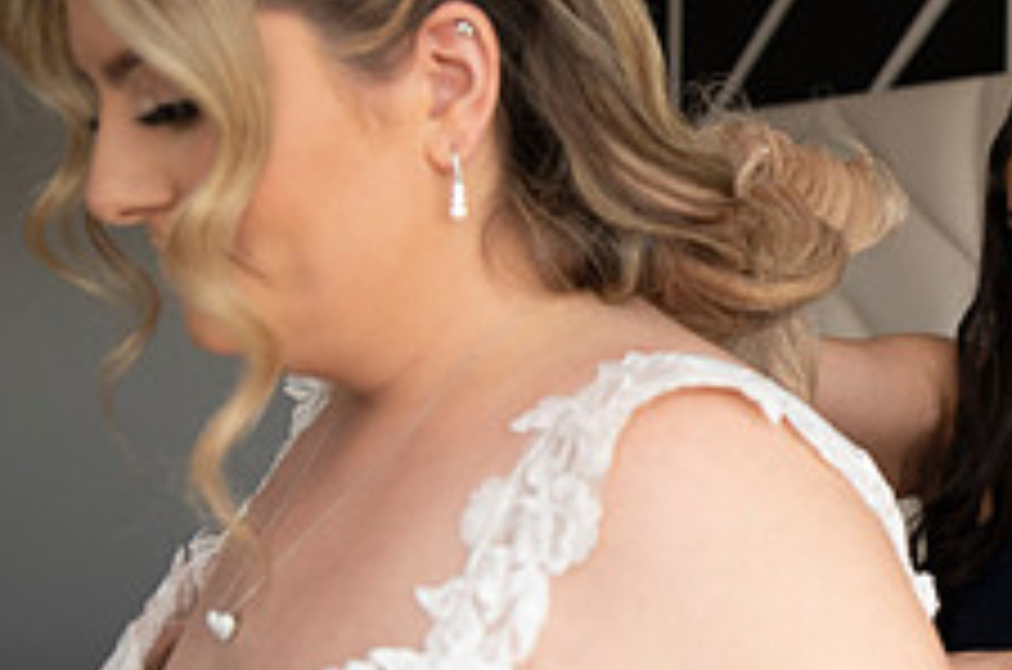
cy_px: 400
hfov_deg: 29.7
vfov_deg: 21.8
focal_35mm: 62
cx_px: 1066
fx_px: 1739
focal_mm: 24
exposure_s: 1/1600
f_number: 2.8
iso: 1600
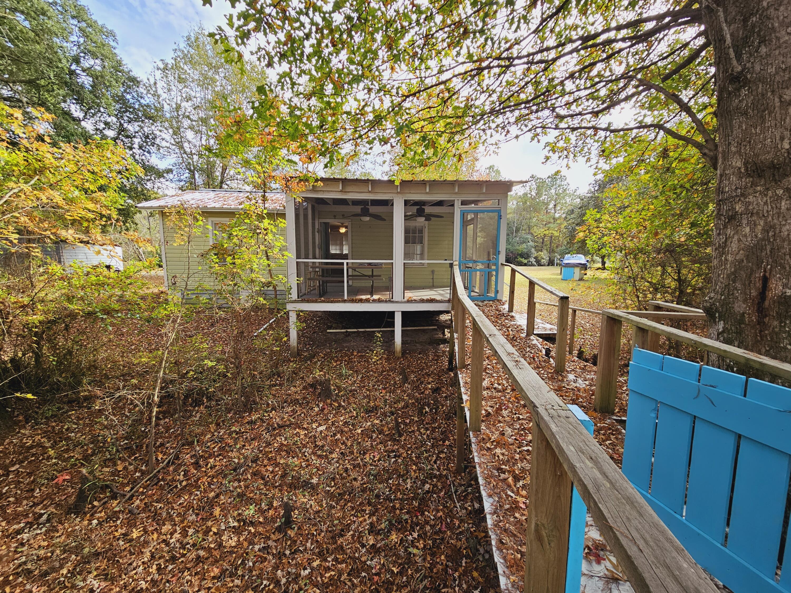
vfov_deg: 89.9
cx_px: 396
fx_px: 297
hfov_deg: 106.2
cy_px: 296
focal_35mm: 13
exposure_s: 1/245
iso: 50
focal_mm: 2.2
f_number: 2.2
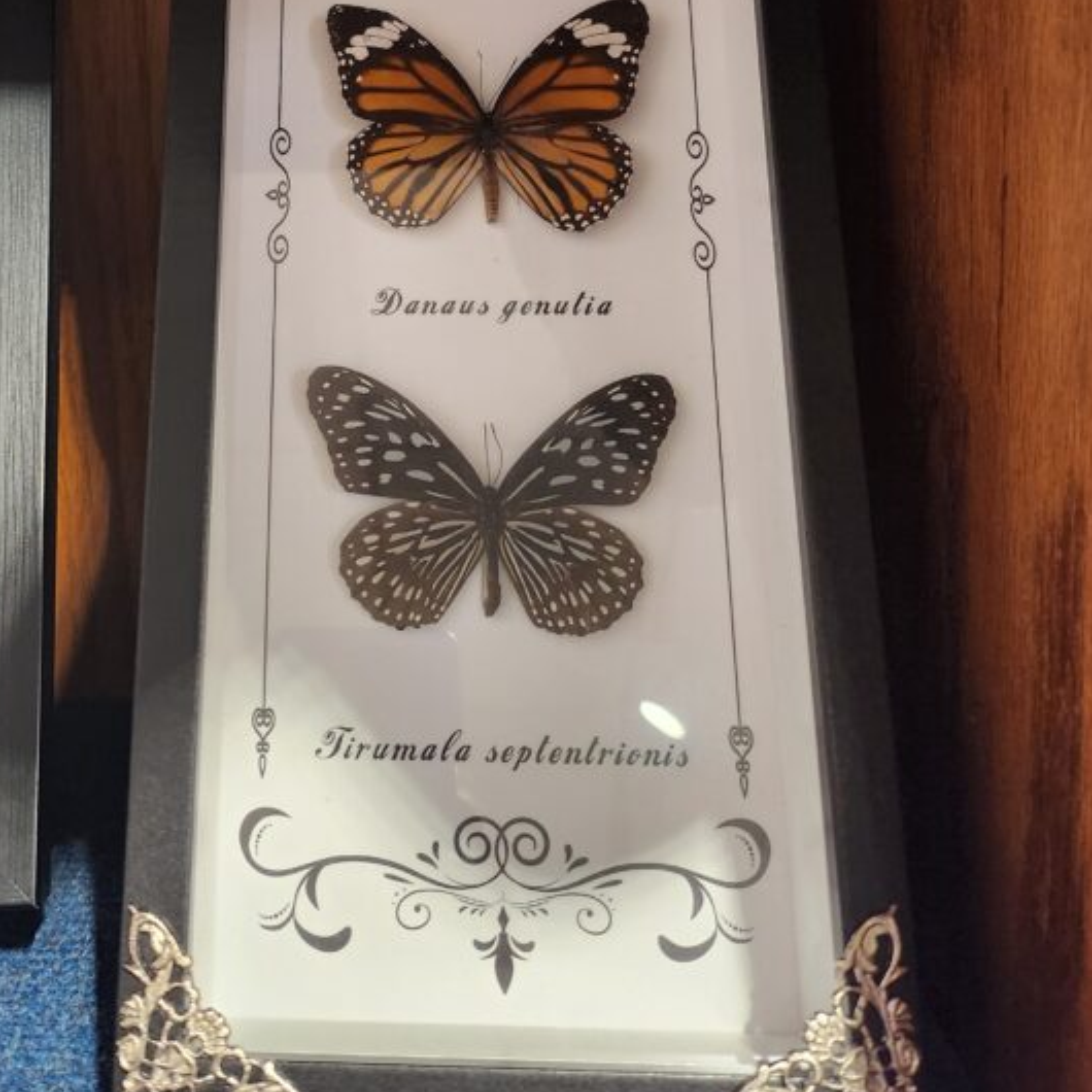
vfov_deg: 39.0
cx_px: 342
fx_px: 1463
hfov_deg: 40.3
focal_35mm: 41
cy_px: 185
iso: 640
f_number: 1.8
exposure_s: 1/120
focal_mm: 5
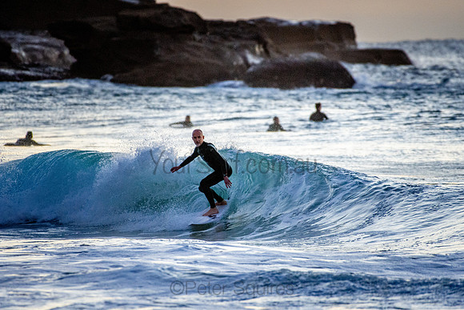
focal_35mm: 750
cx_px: 232
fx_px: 9668
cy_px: 155
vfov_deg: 1.8
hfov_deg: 2.7
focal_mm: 500
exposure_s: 1/800
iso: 2000
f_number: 5.6
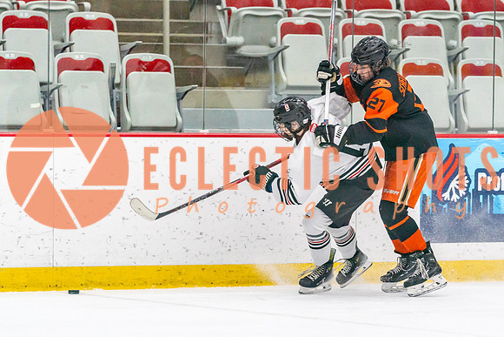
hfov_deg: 6.8
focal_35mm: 301
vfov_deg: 4.6
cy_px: 190
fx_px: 4218
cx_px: 351
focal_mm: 200
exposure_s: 1/1250
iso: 3200
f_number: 2.8
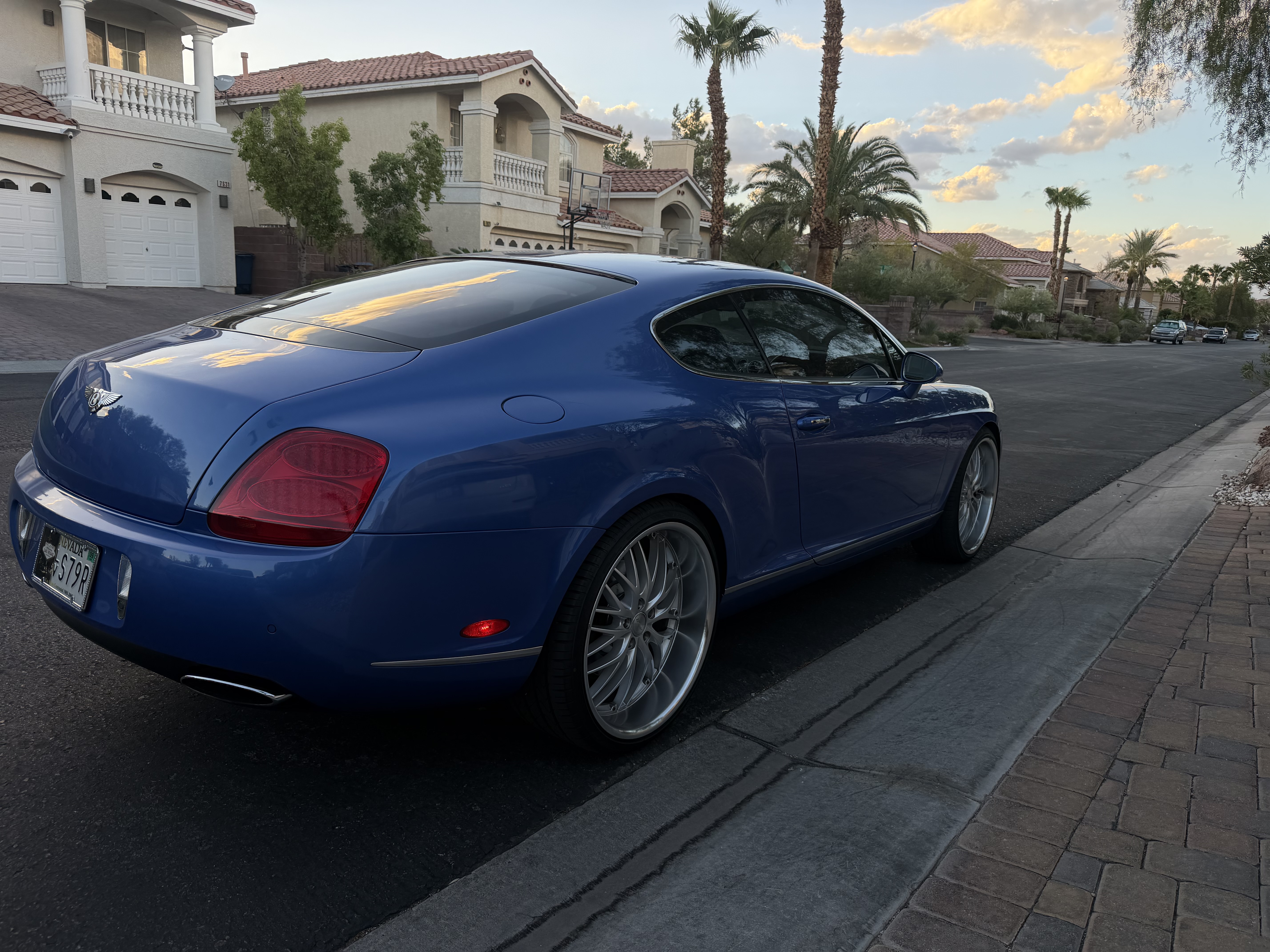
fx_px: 881
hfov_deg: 71.6
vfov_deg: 56.8
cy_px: 476
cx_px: 635
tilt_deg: -12.3
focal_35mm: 24
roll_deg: -3.0
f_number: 1.78
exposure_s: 1/459
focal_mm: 6.76
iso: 80
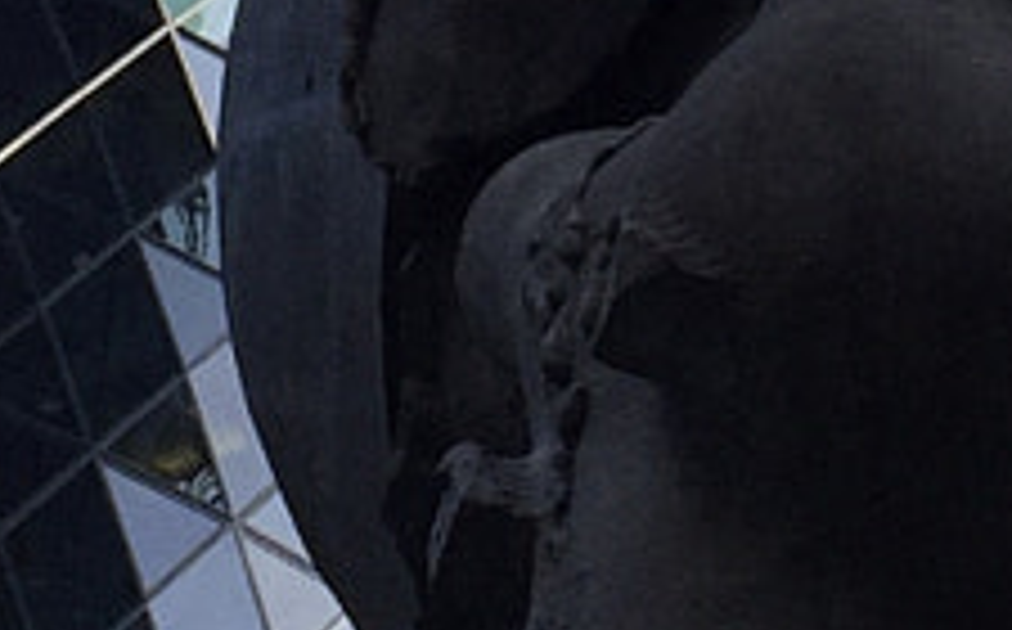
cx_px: 612
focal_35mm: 219
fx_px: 6033
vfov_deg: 5.8
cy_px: -594
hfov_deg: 9.6
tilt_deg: +49.7
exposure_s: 1/380
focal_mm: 4.15
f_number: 2.2
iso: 32
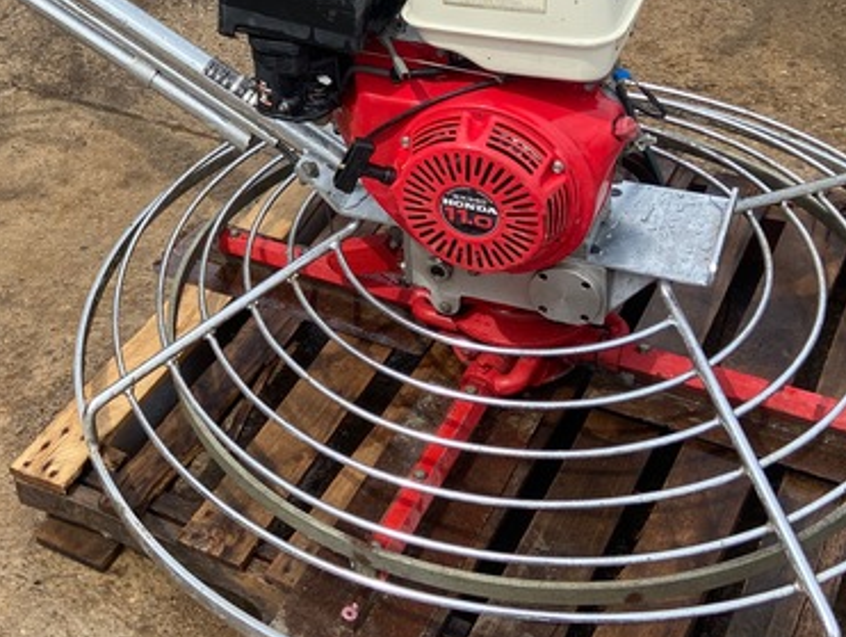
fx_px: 1370
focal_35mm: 56
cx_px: 192
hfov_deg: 33.5
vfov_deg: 25.6
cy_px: 110
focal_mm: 4.25
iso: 32
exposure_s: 1/1754
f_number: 1.8
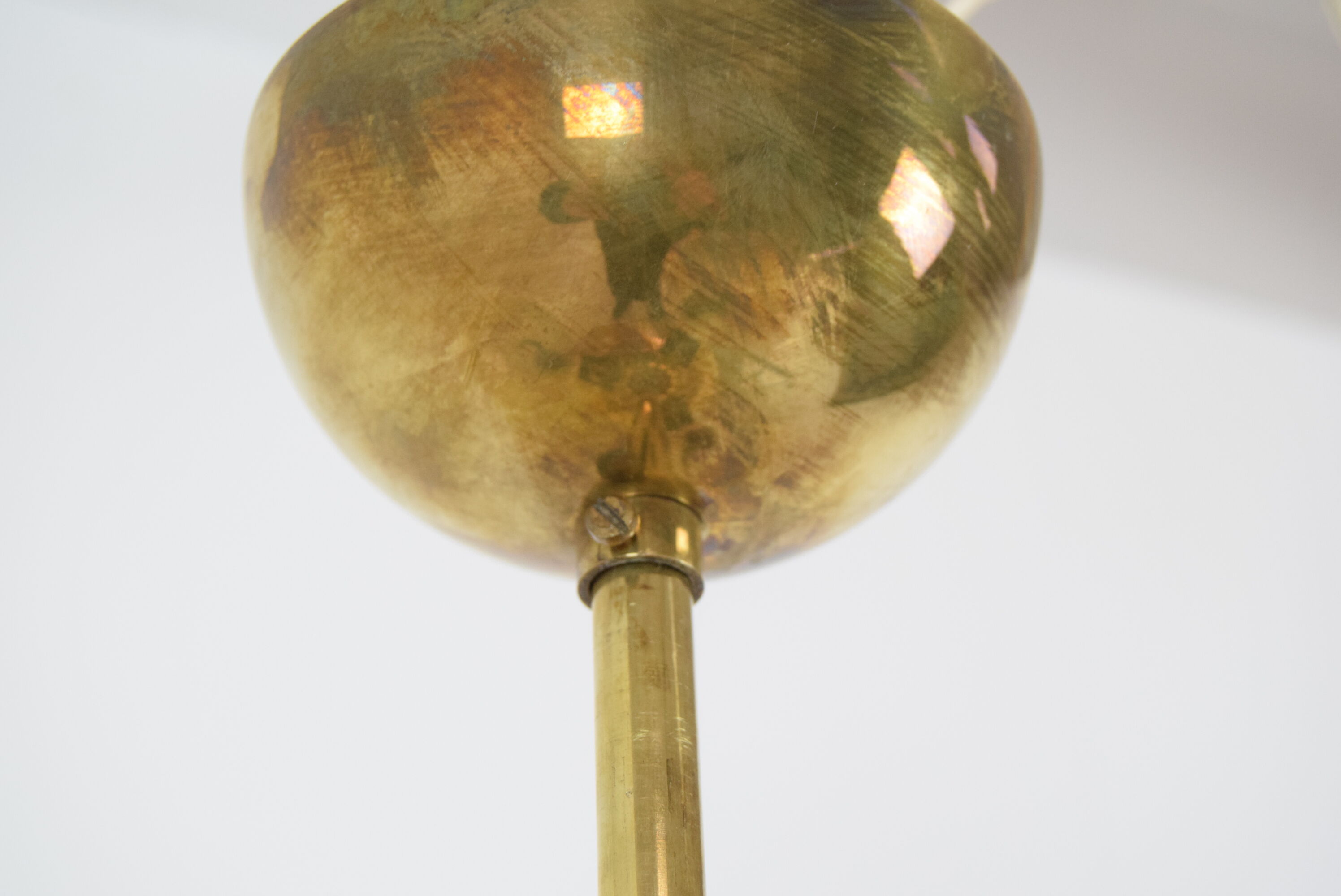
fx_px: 2516
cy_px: 448
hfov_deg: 29.8
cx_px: 670
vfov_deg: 20.2
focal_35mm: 68
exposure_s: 1/200
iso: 1600
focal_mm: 45
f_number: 7.1
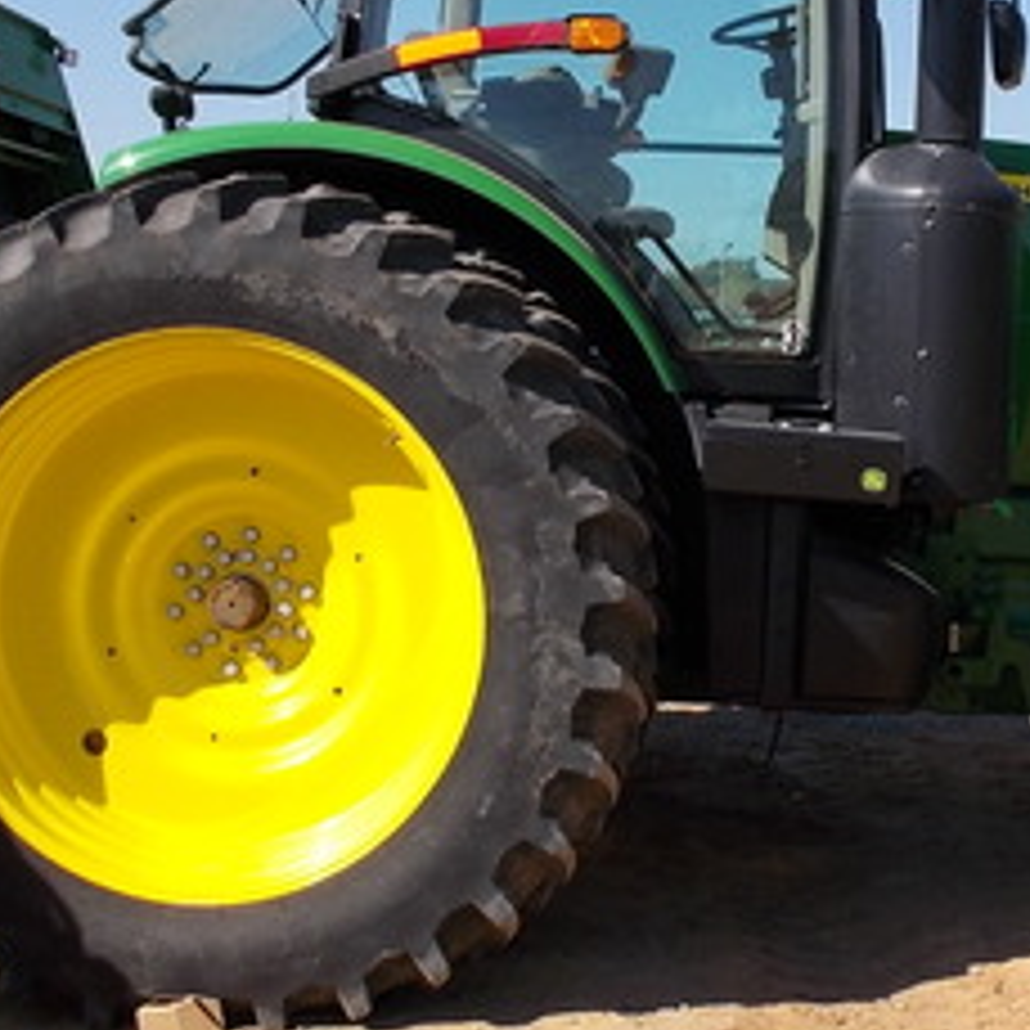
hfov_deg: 27.6
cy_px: 400
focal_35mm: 61
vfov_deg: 28.1
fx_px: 2054
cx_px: 814
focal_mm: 4.1
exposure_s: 1/640
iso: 80
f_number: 3.3
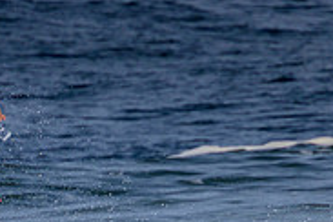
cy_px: 307
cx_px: 96
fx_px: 23512
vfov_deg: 0.5
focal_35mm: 2542
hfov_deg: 0.8
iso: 400
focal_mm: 800
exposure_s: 1/2000
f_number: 11
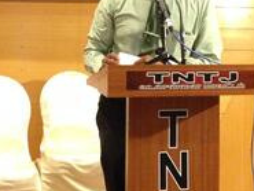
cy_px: 36
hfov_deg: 22.0
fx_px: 653
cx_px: 133
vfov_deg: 16.5
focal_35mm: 89
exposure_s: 1/15
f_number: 2.4
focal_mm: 4.12
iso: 500
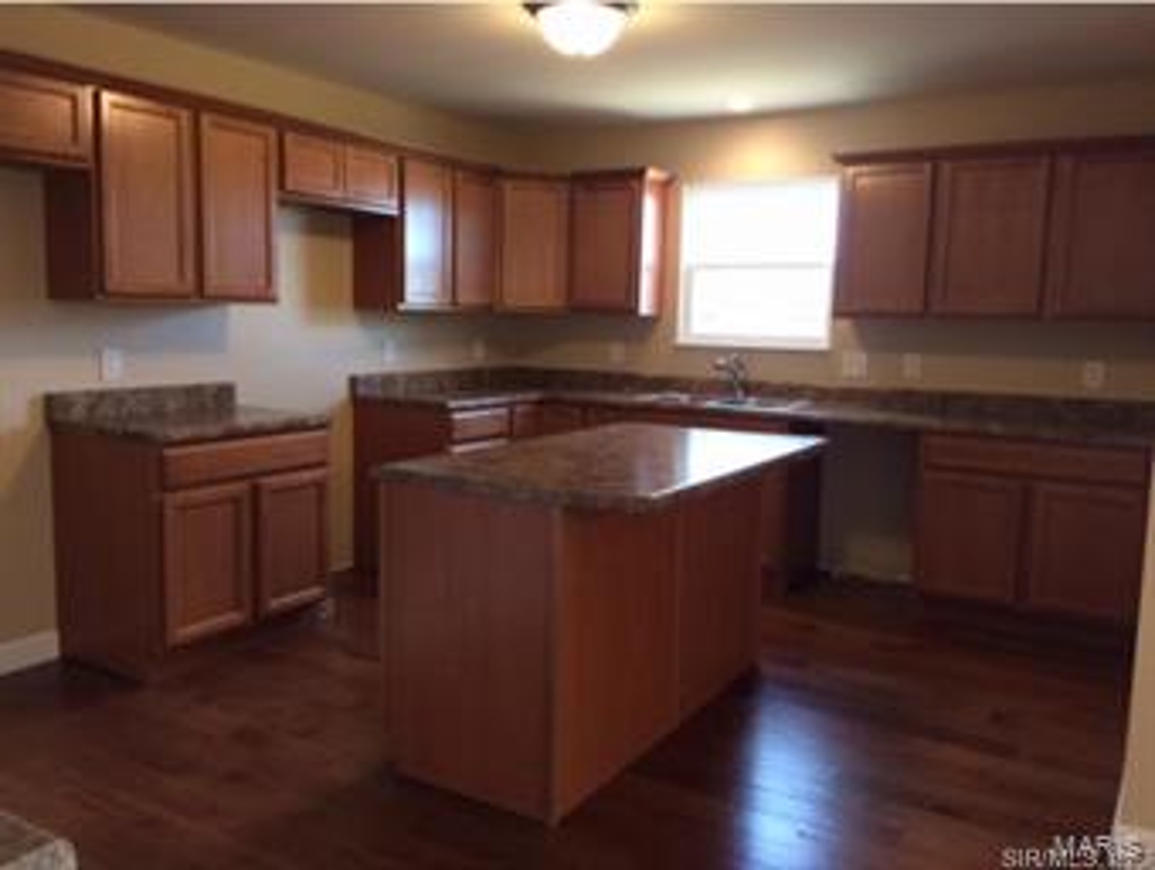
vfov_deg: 48.3
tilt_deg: -7.1
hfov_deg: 61.6
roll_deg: -1.3
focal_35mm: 29
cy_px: 435
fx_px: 969
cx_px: 578
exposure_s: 1/30
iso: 64
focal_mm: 4.15
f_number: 2.2
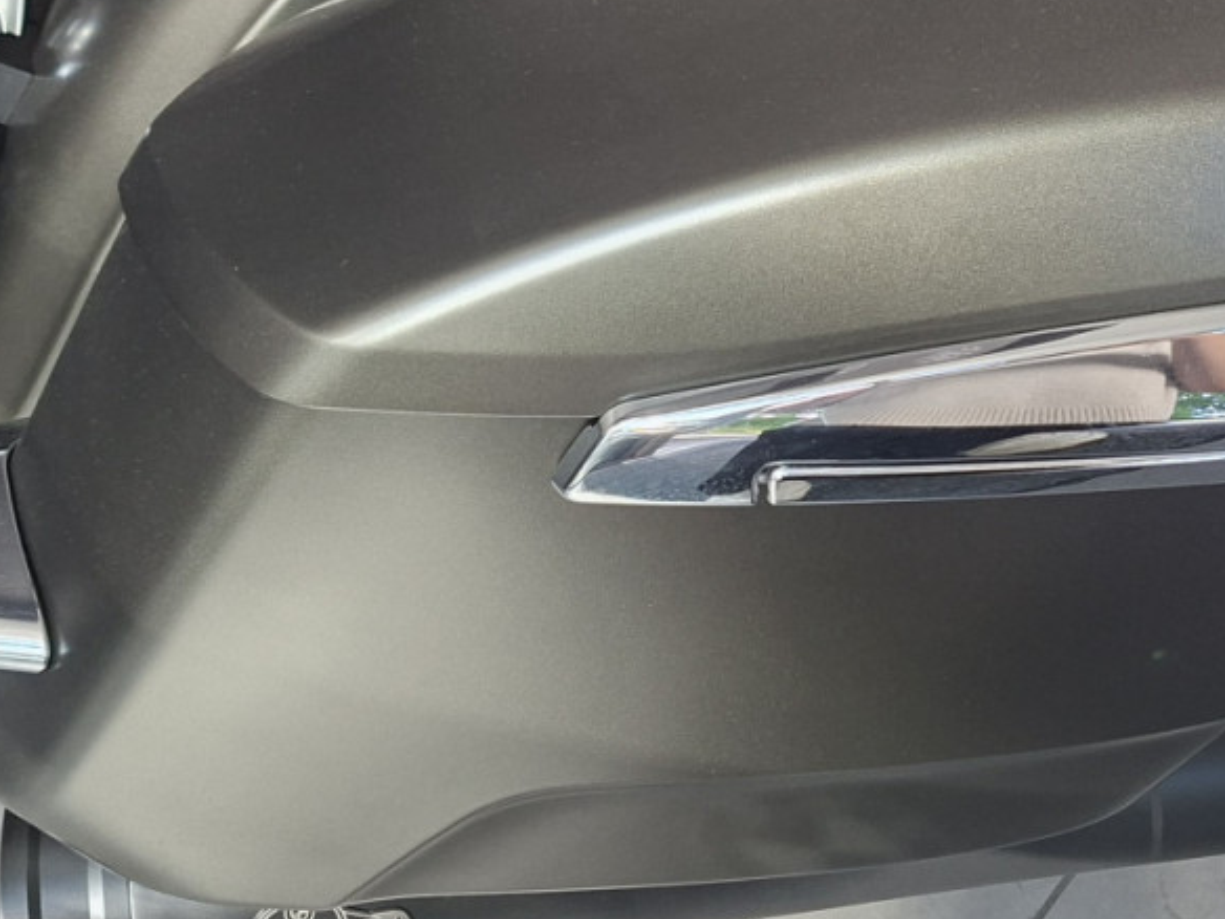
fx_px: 2229
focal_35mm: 63
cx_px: 793
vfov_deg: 22.7
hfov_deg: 30.5
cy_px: 103
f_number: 1.8
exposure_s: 1/120
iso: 64
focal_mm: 5.54
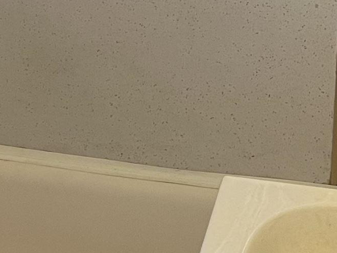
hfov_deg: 15.8
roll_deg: +1.0
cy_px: -60
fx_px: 1178
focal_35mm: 121
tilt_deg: -13.3
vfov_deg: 12.0
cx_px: -36
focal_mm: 5.7
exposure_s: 1/60
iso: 400
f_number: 1.5
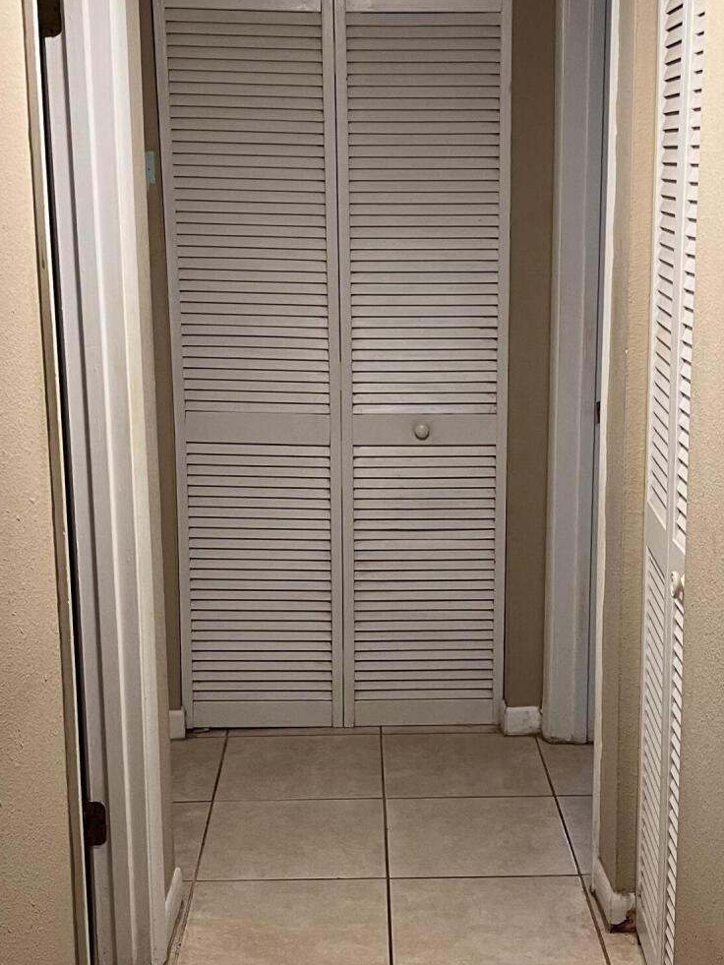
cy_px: 524
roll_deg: +0.1
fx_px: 1478
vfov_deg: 36.1
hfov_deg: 27.5
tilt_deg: -14.5
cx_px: 384
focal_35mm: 53
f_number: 1.6
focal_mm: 5.1
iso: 125
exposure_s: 1/60
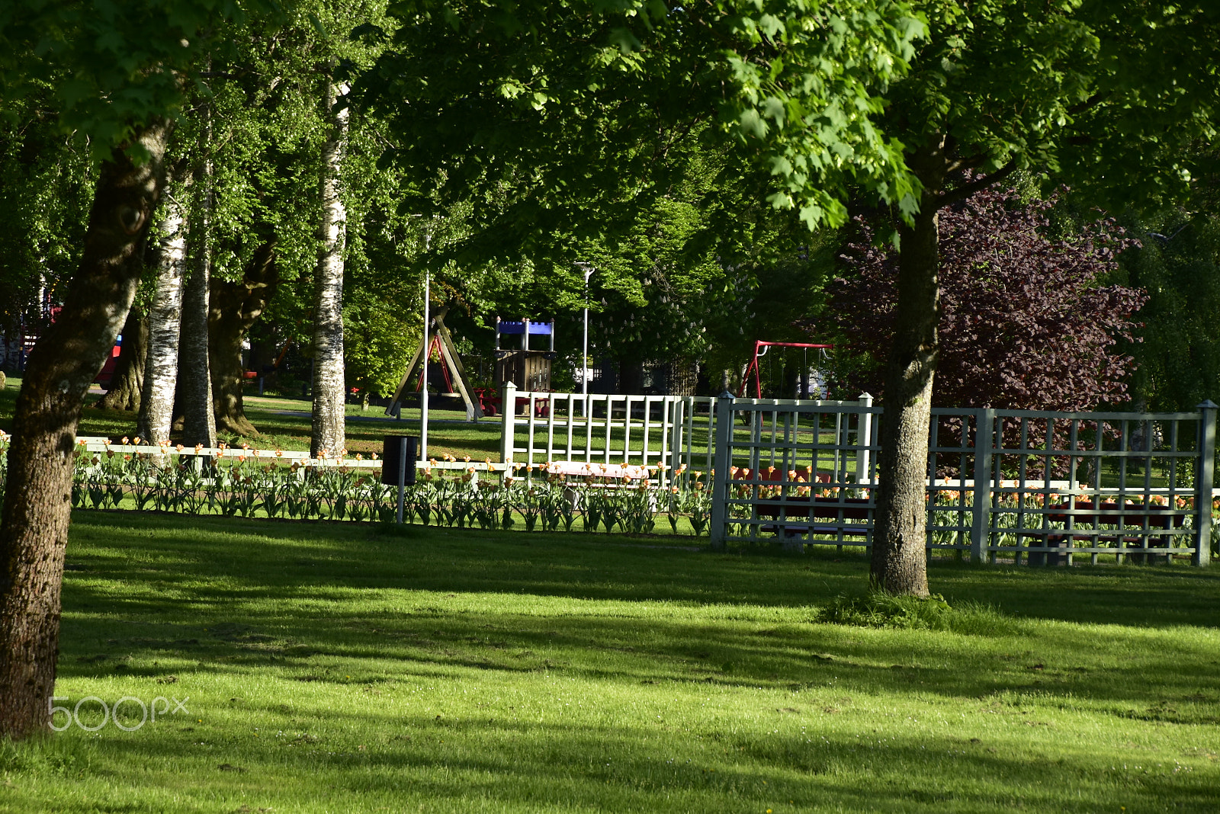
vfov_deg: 9.2
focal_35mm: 150
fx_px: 5085
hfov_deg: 13.7
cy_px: 407
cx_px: 610
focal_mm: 100
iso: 250
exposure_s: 1/500
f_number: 5.6
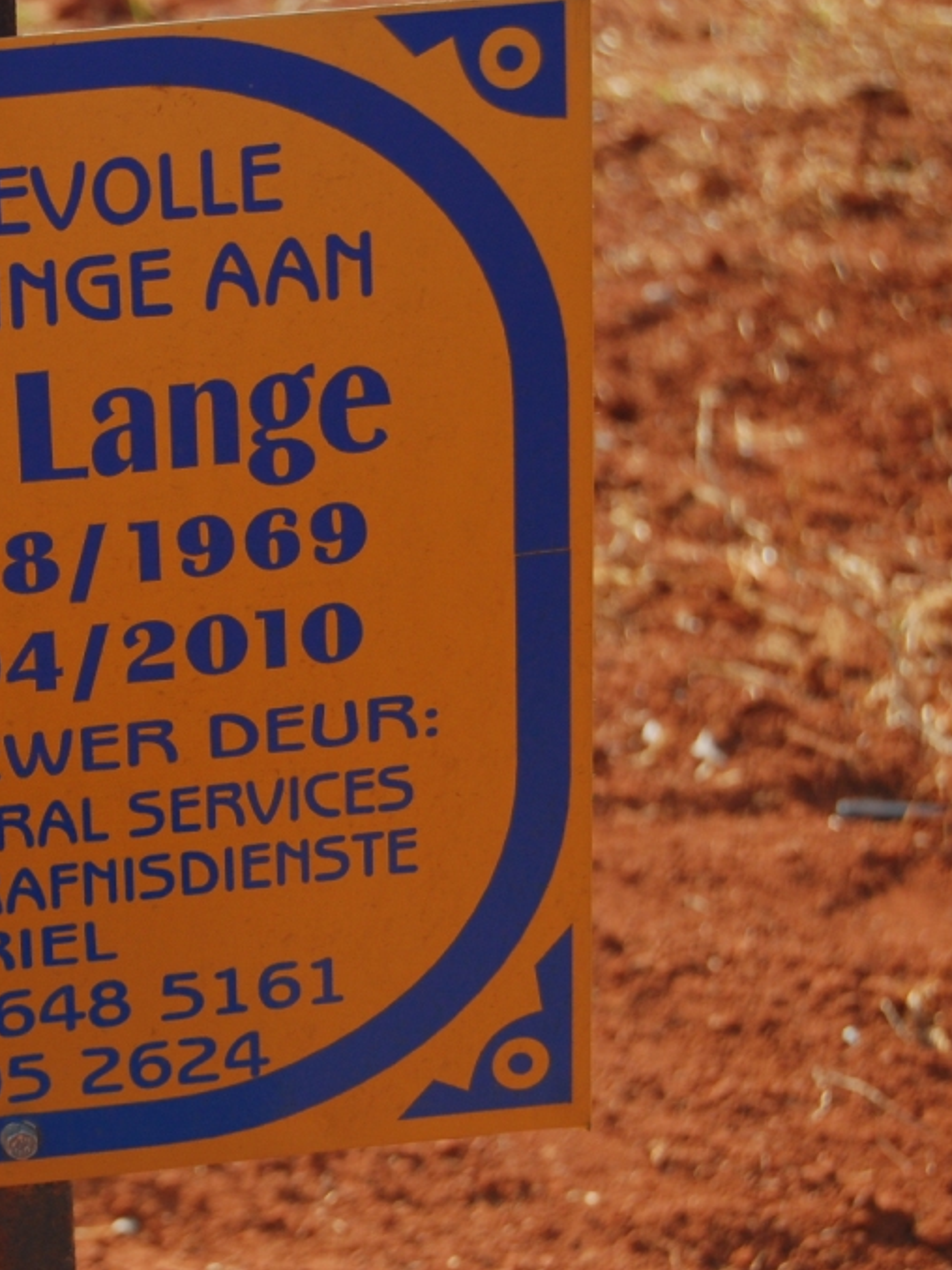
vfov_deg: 16.5
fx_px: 4393
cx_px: -4
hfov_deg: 12.2
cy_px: 634
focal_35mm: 120
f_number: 7.1
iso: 400
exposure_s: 1/640
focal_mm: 55
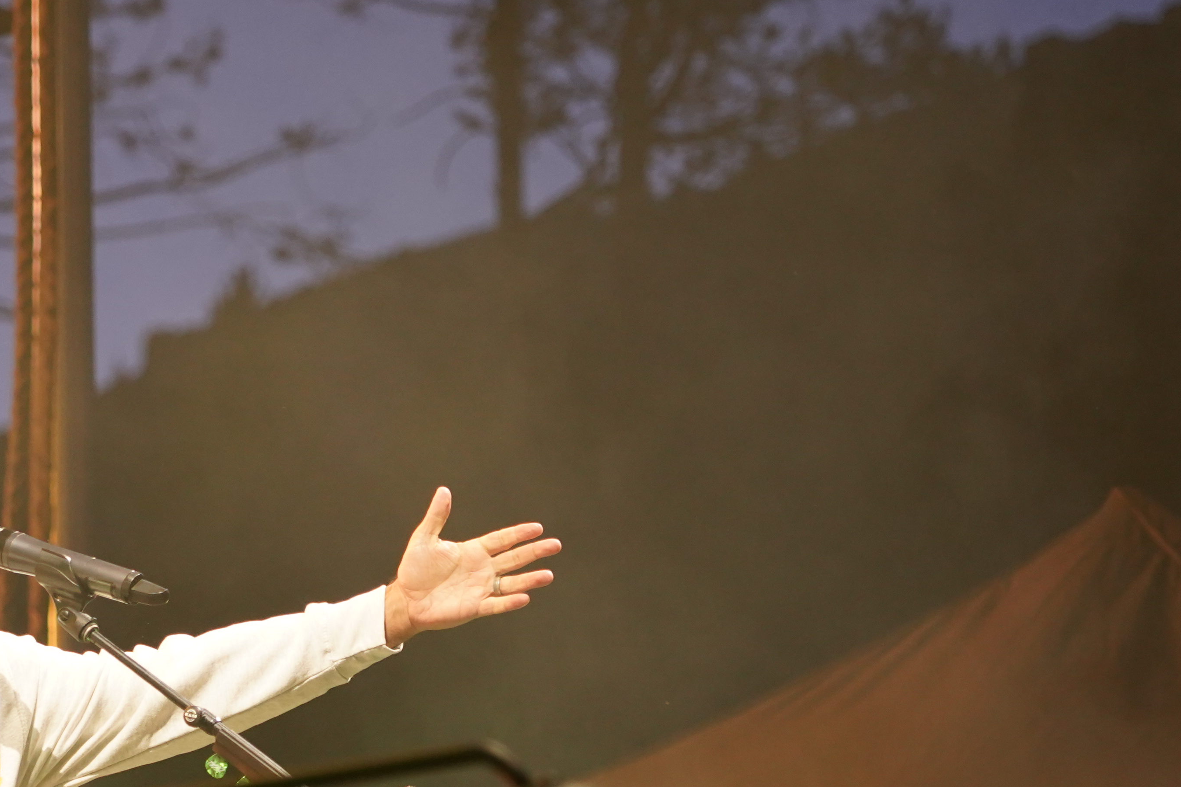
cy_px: 527
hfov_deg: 8.8
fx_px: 7609
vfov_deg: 5.9
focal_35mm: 232
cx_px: -63
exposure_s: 1/160
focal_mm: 105
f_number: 4
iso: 1600
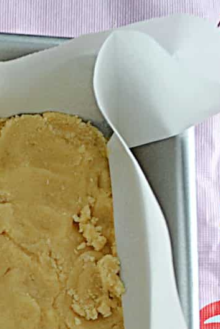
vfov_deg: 19.2
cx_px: -125
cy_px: 359
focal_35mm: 102
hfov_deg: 12.6
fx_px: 934
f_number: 5.6
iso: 180
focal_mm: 20
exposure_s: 1/125
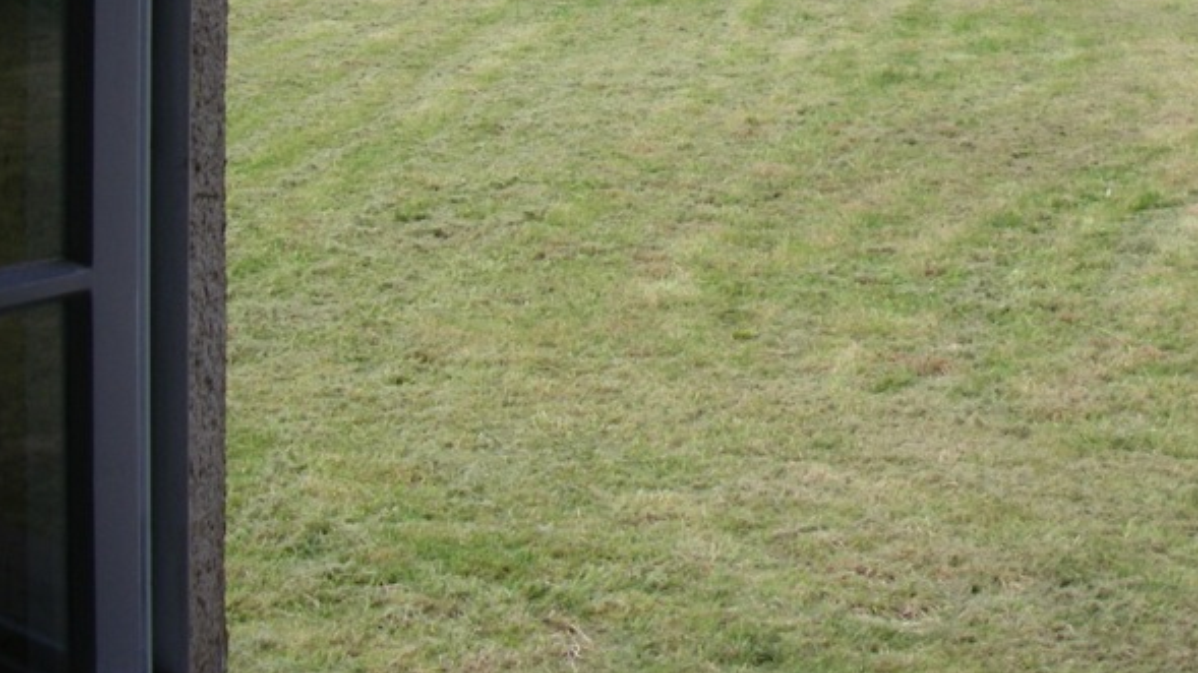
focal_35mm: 72
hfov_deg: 28.6
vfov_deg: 16.5
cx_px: 991
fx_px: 2287
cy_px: 65
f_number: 3.3
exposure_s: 1/200
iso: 64
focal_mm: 6.3
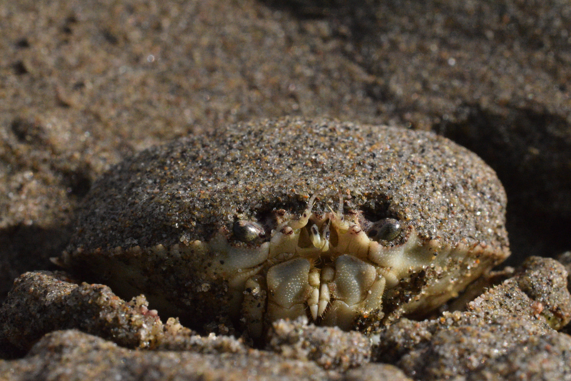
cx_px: 286
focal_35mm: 60
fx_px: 952
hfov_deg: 33.4
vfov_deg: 22.7
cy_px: 190
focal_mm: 40
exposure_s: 1/2000
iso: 6400
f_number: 25
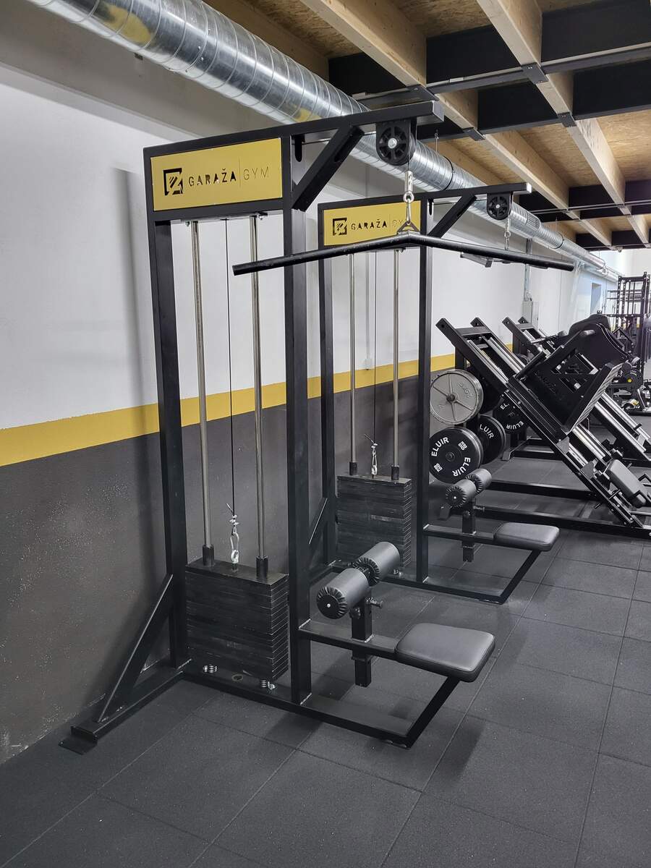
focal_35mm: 26
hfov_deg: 53.1
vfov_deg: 67.3
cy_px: 434
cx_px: 326
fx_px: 652
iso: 250
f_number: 1.8
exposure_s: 1/50
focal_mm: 5.4
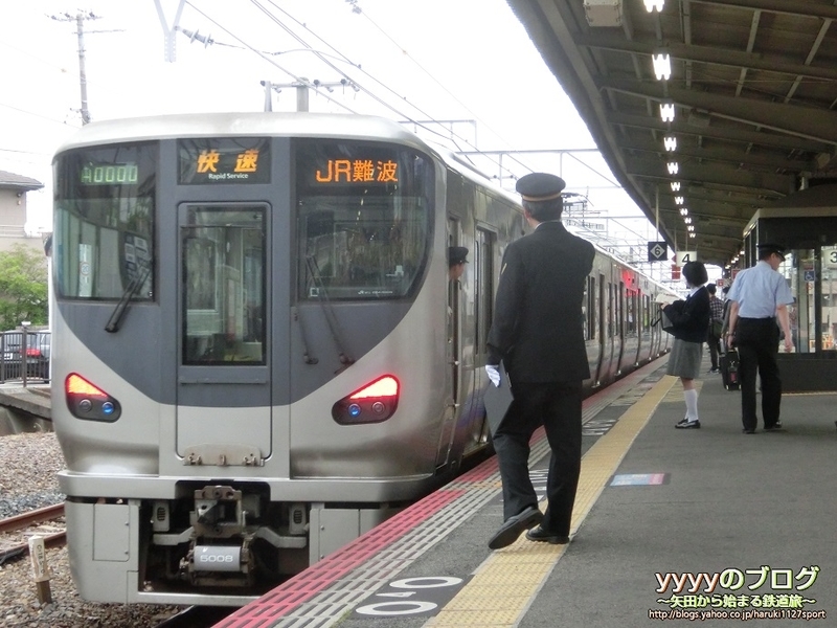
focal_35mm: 68
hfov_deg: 28.6
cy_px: 314
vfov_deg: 21.6
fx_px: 1644
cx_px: 418
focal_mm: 12.1
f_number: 4.7
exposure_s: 1/250
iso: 640
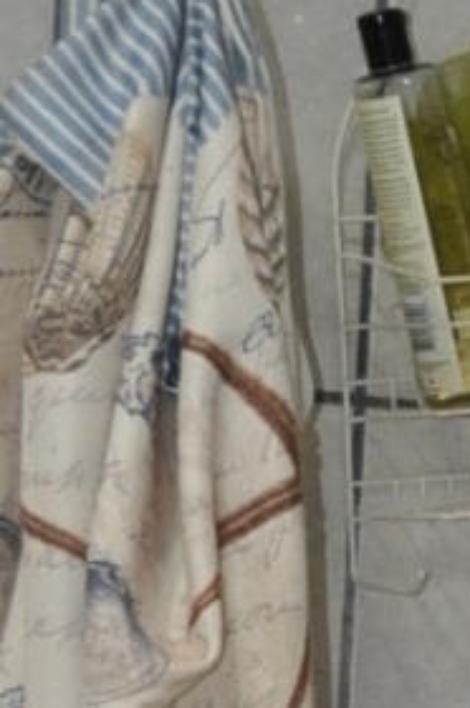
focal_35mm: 193
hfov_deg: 7.0
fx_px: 3789
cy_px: 986
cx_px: 768
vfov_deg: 10.4
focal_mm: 18
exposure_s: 1/60
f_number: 3.5
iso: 800
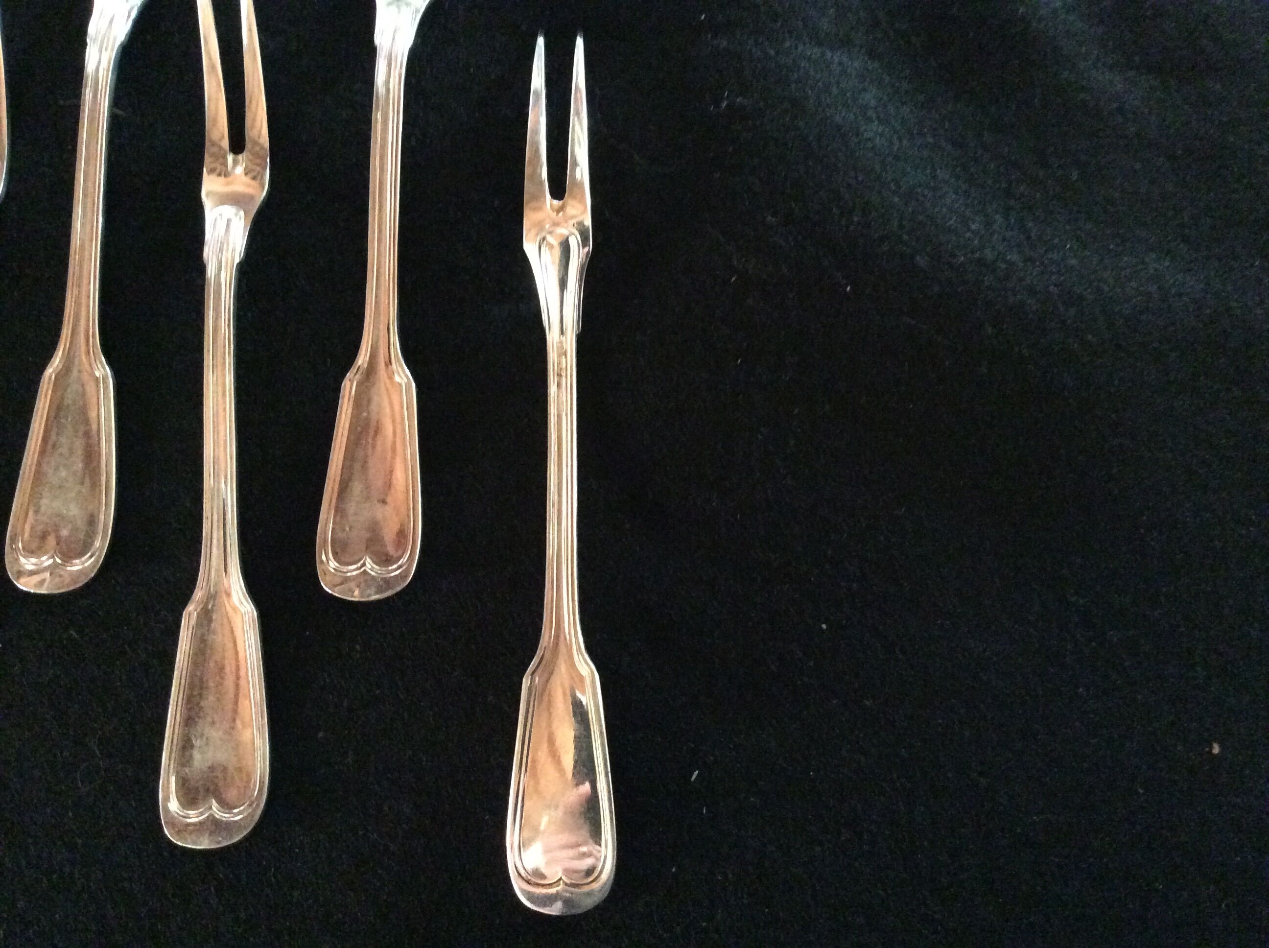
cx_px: 634
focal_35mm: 32
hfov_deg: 56.9
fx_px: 1171
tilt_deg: -80.6
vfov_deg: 44.1
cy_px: 474
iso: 640
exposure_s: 1/17
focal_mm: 3.3
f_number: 2.4
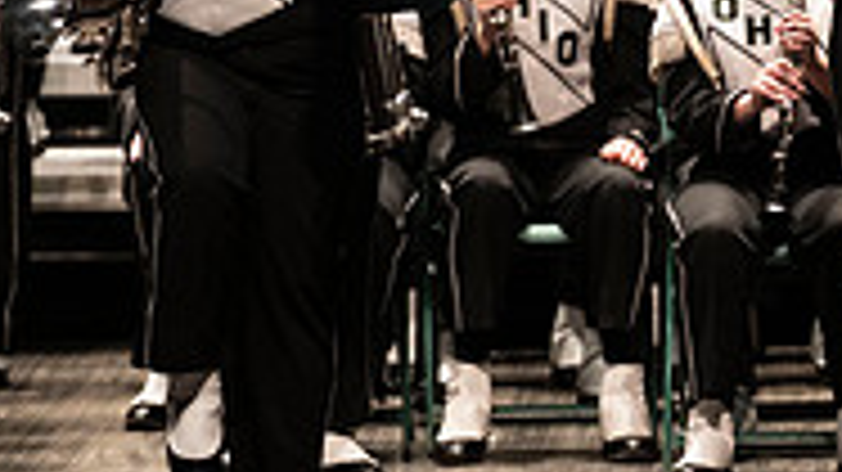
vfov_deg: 1.9
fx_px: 14461
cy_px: -297
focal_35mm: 648
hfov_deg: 3.3
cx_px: 1063
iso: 2500
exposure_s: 1/500
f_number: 2.8
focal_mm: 200
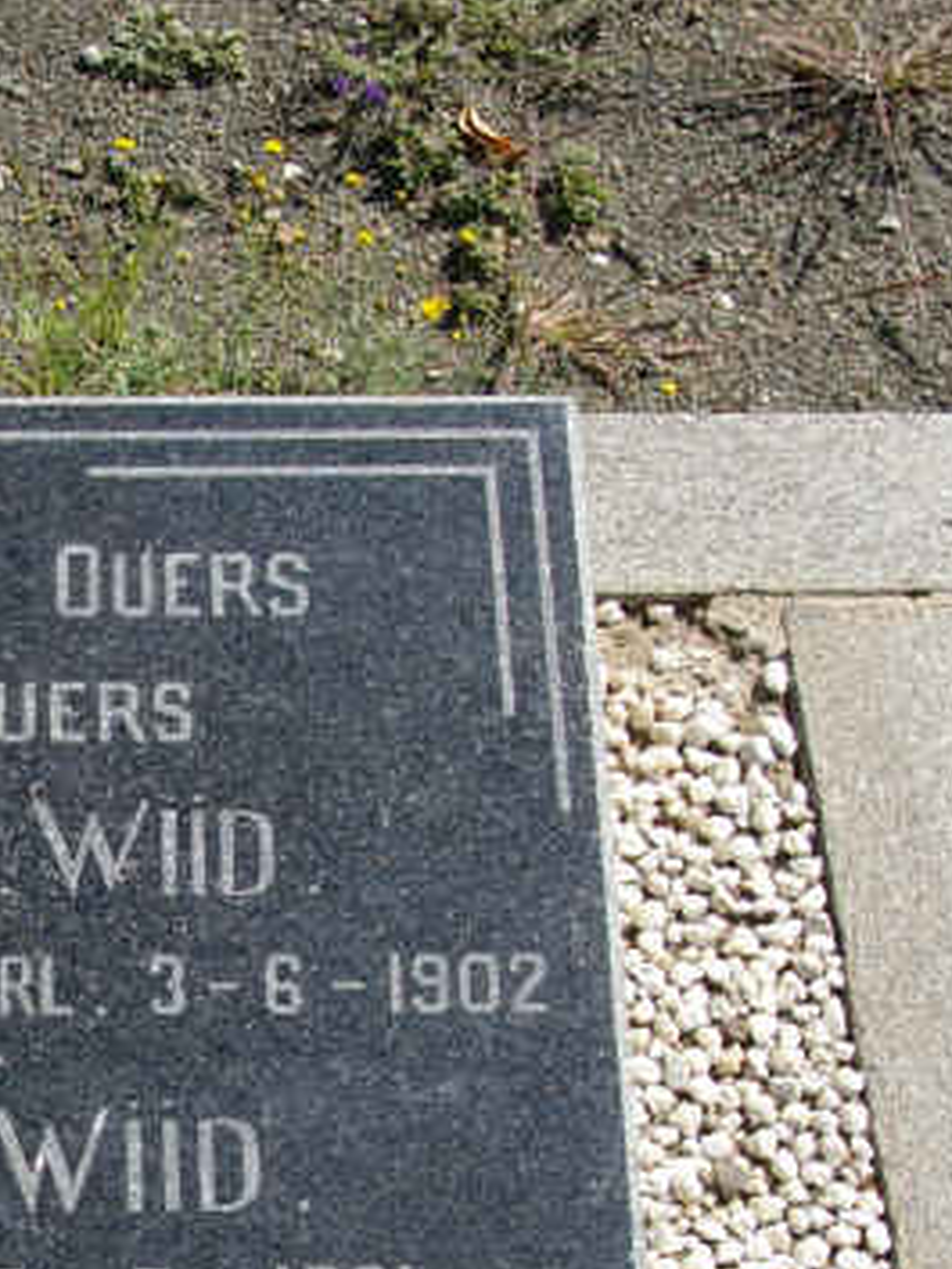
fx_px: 3628
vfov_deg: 19.6
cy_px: 992
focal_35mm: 99
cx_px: -172
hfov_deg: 14.5
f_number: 8
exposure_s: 1/350
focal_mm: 26
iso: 200
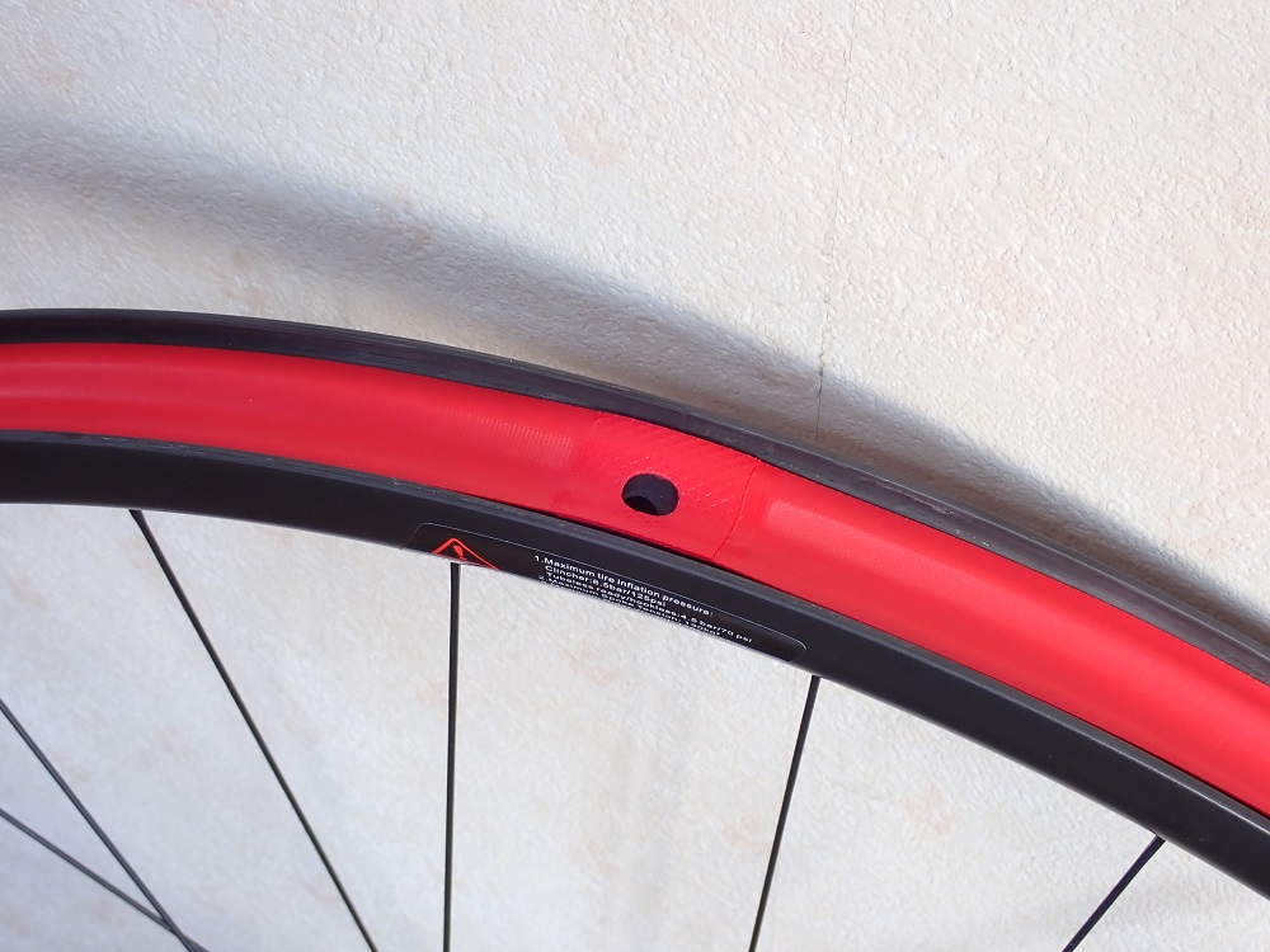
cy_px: 476
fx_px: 3008
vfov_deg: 18.0
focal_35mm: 82
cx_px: 635
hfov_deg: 23.8
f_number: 5.6
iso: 100
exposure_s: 1/4
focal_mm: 14.62
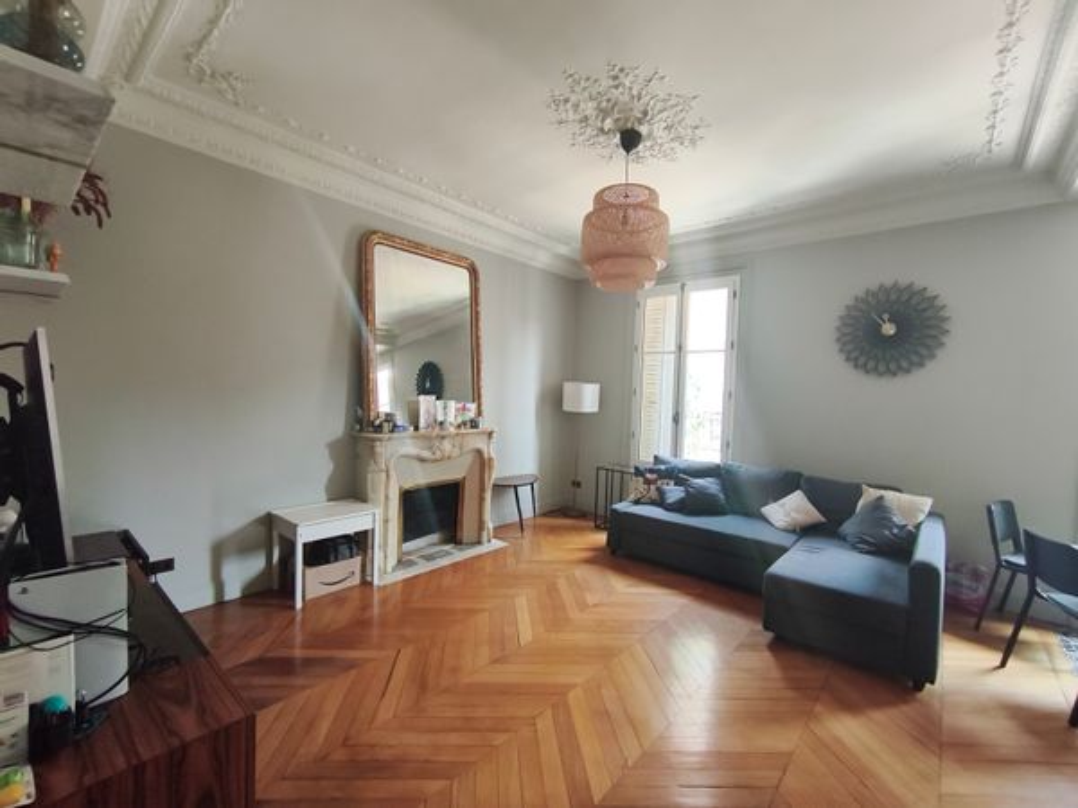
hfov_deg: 98.2
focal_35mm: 15
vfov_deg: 81.7
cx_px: 539
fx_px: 467
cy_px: 404
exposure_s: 1/33.3
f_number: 2.2
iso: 160
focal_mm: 1.65
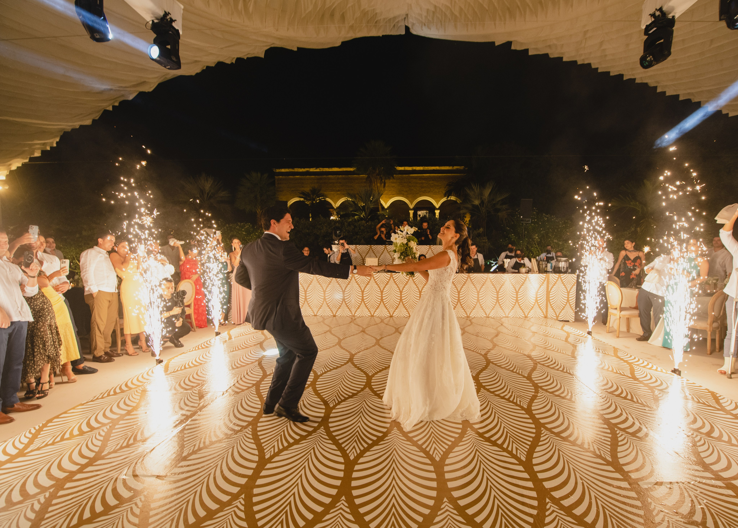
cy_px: 269
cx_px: 389
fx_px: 324
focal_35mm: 15
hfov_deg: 97.4
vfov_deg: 78.3
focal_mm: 14
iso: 1600
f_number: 3.5
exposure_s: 1/200
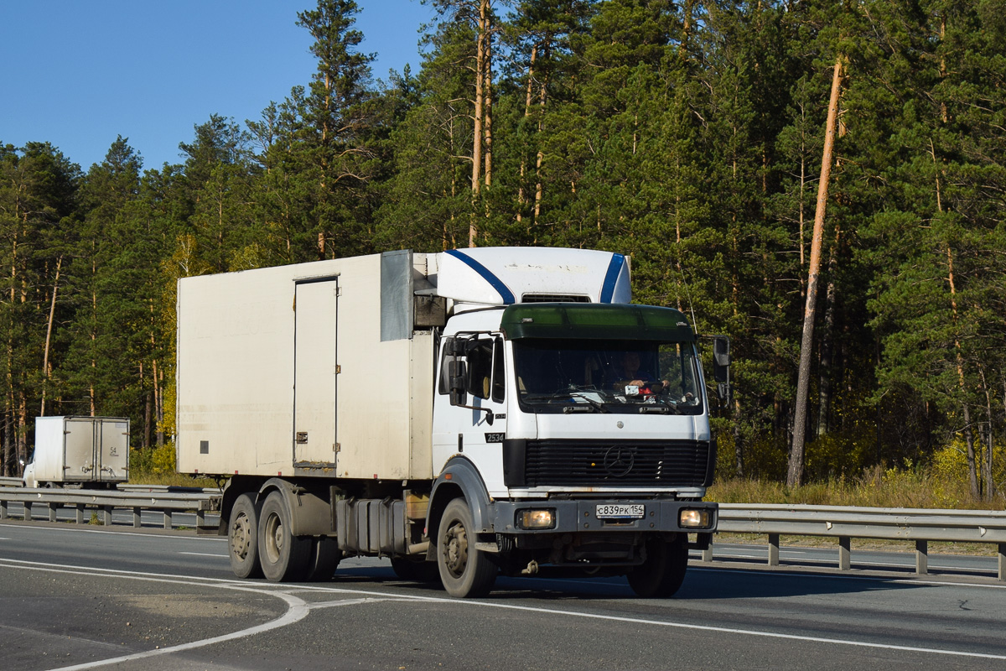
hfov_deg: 24.6
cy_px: 336
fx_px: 2305
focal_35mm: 82
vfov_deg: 16.6
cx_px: 503
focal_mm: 55
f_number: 5.6
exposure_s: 1/1000
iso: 100
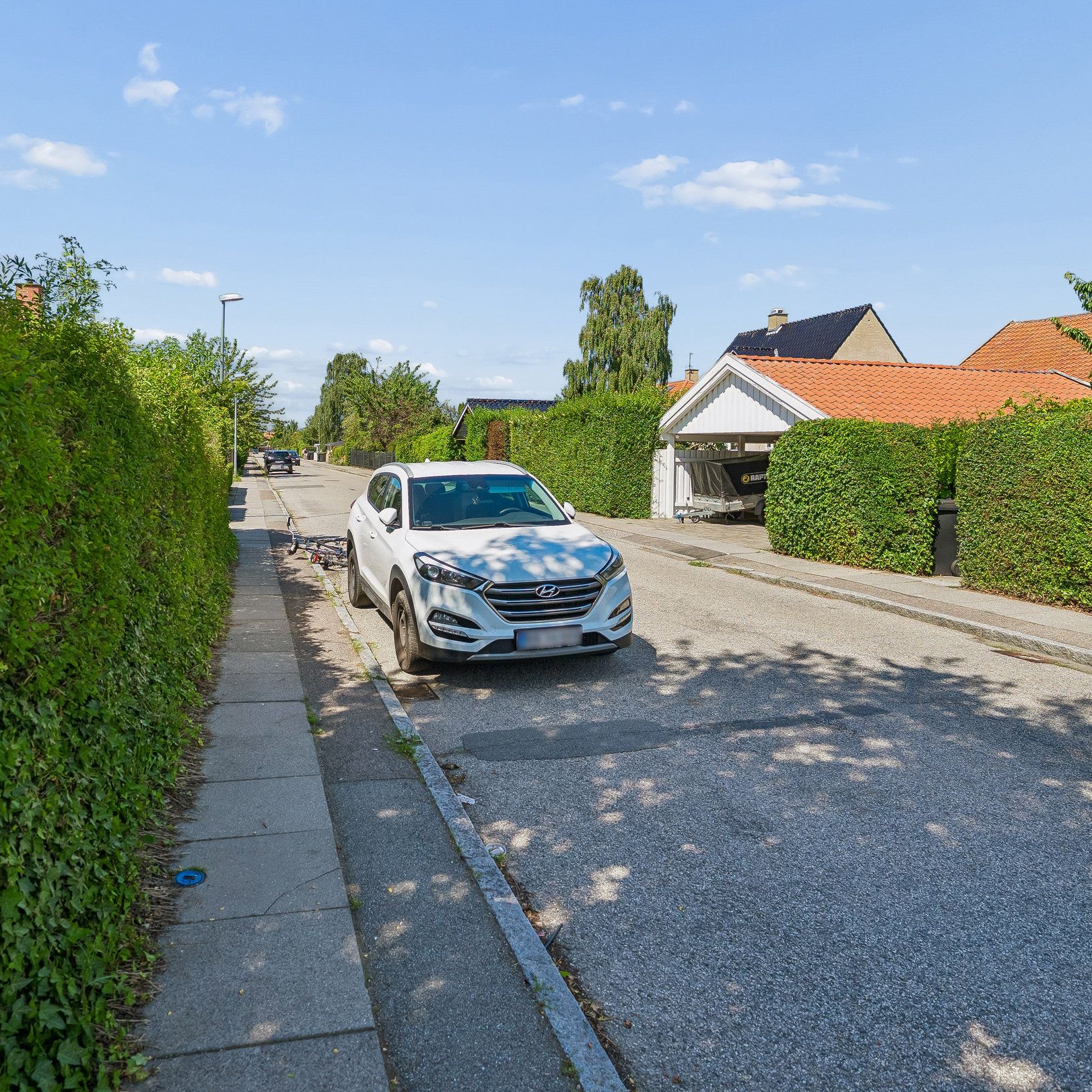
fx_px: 785
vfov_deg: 68.9
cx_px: 444
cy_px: 435
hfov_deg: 69.0
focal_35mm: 22
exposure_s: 1/800
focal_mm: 14
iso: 160
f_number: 5
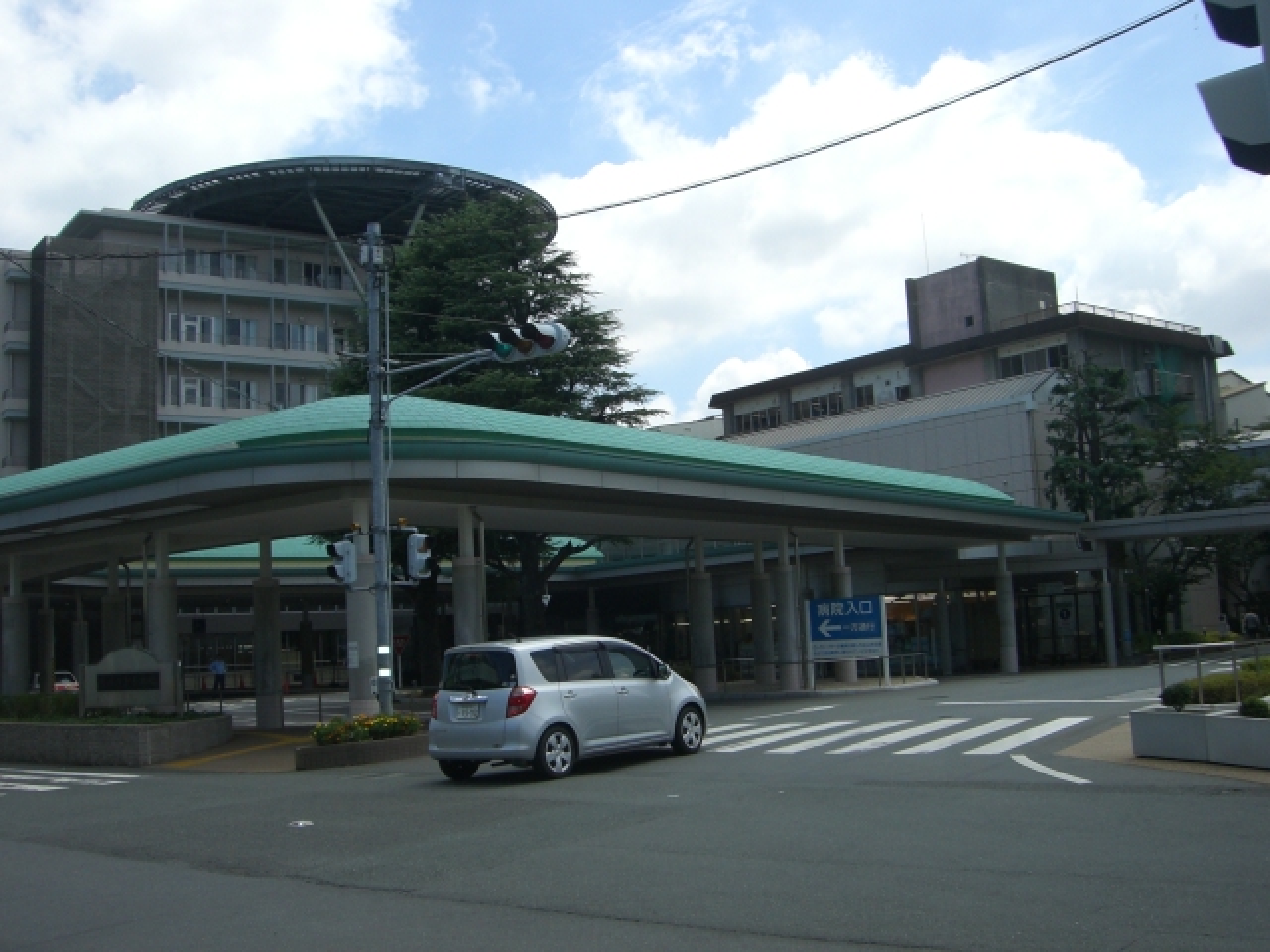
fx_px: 1394
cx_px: 635
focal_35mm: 38
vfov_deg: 37.7
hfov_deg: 49.0
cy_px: 476
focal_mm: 6.2
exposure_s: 1/640
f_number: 4.3
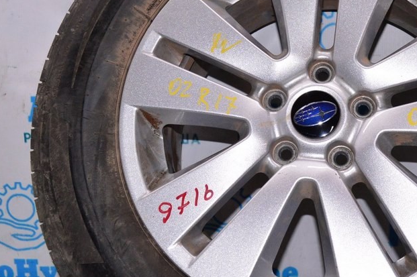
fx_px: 716
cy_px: 100
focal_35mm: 62
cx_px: 319
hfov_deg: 31.8
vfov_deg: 21.9
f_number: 8
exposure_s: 1/160
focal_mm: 25
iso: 1600
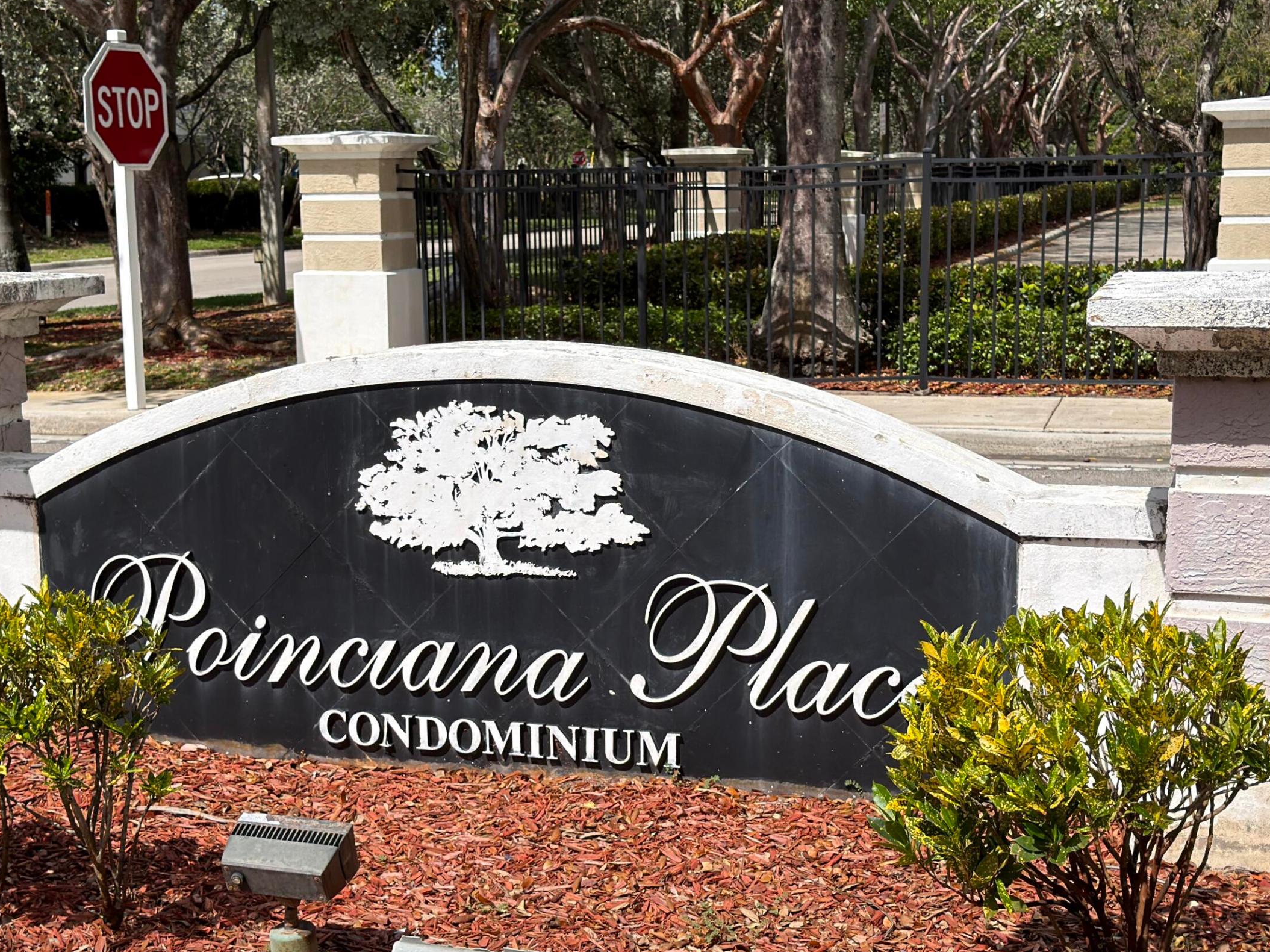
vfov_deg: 26.1
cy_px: 560
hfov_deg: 34.3
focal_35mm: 56
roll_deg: +0.5
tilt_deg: -9.5
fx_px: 2054
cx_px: 547
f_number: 1.78
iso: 64
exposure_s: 1/6494
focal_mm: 6.76
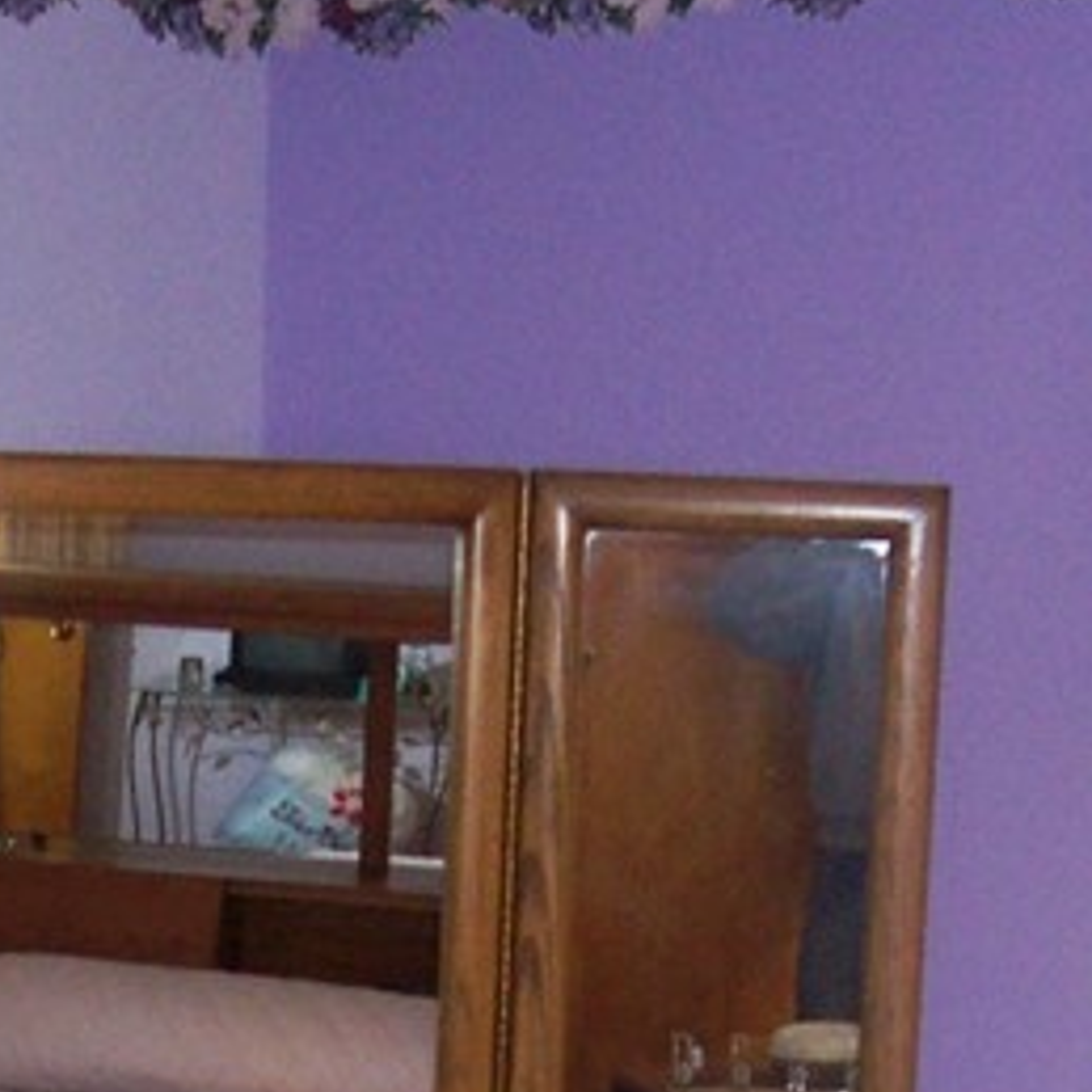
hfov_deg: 14.6
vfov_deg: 14.2
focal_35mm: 119
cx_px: 219
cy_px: 1332
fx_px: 4247
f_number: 2.7
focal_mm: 5.6
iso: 140
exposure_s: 1/112
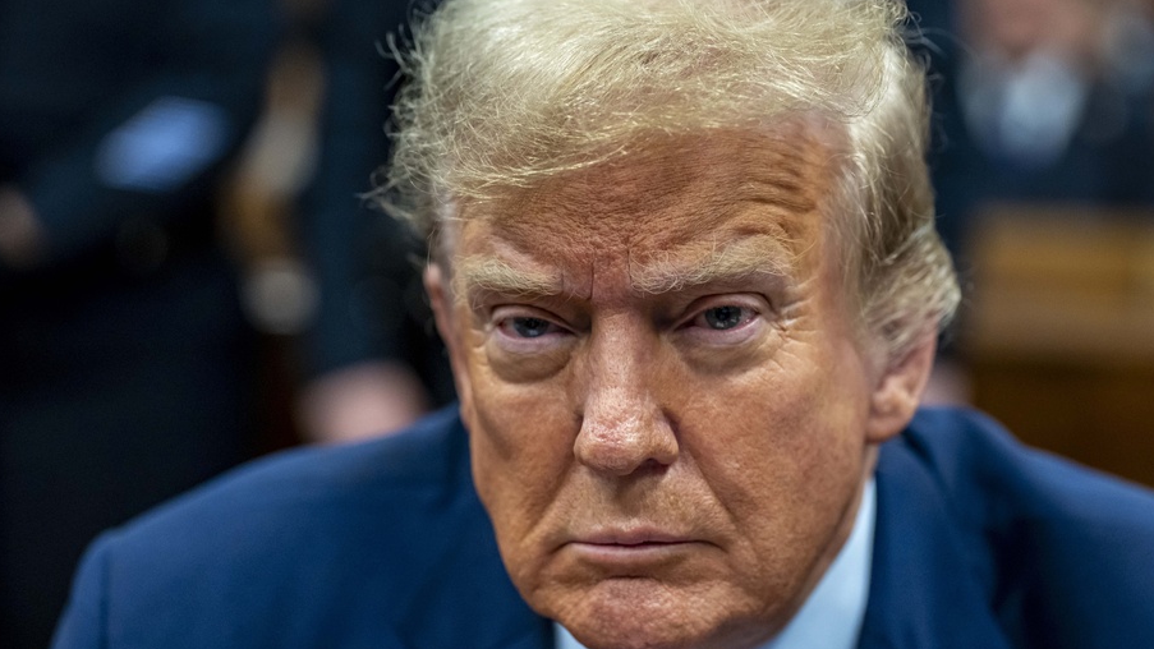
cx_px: 599
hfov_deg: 21.1
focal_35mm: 101
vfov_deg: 12.0
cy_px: 347
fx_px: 3091
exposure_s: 1/250
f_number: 2.8
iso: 3200
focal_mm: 85
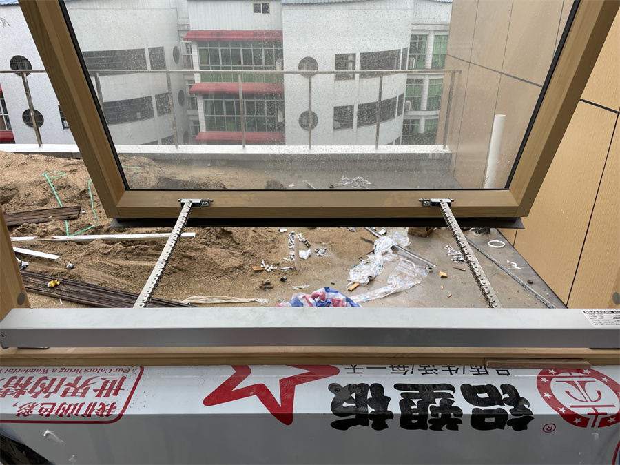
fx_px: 466
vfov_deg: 53.1
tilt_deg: -24.1
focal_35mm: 26
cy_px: 232
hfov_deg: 67.3
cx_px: 310
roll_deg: +0.5
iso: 32
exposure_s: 1/177
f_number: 1.6
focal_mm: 4.2
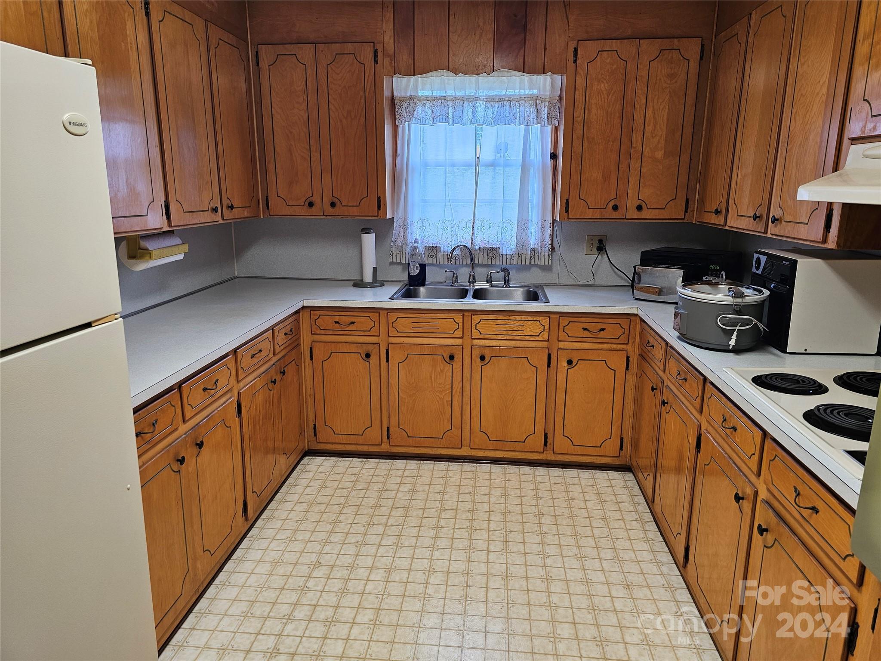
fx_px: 585
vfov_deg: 58.9
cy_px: 330
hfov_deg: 73.9
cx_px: 440
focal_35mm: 23
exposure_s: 1/50
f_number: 1.7
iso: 64
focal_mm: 6.3
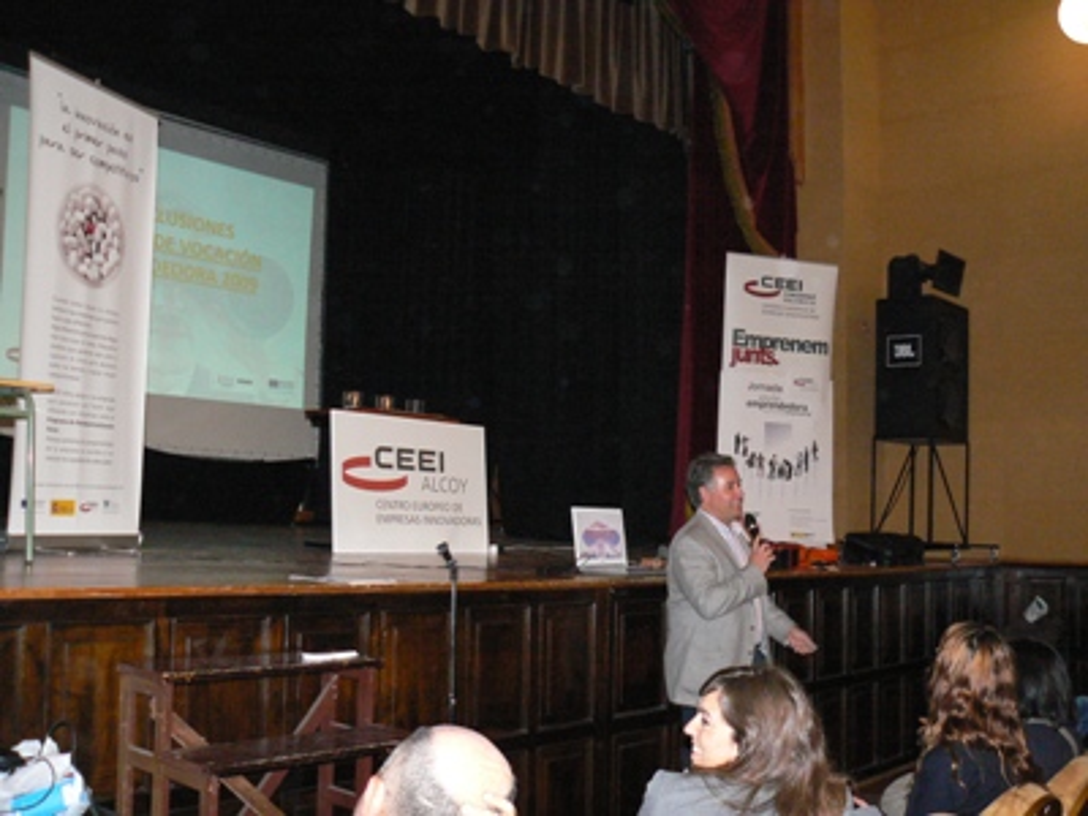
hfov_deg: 51.4
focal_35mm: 36
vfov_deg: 39.7
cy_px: 408
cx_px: 544
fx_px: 1131
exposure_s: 1/30
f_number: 2.8
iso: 320
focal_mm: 6
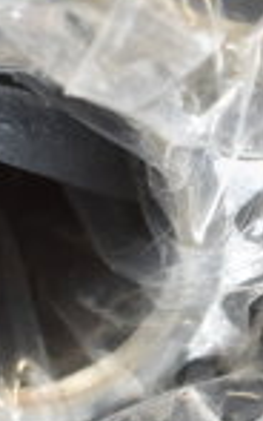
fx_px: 2717
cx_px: 460
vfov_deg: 8.8
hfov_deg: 5.5
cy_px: 190
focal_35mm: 237
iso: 400
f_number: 4
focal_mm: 25
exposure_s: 1/40
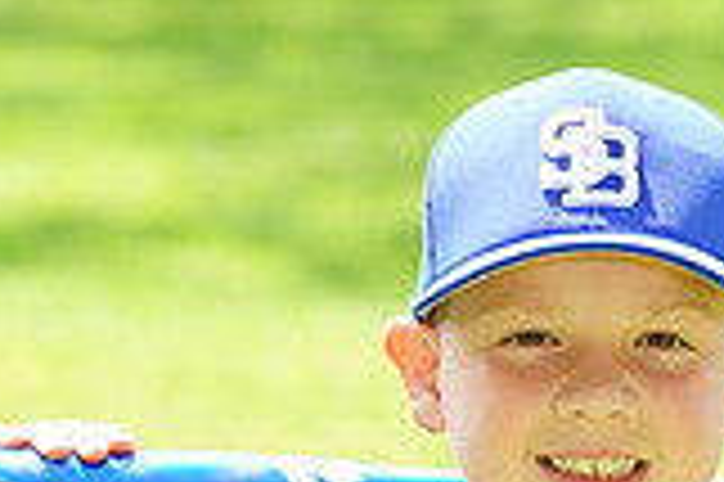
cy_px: 851
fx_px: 12135
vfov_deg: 2.3
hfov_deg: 3.4
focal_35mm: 604
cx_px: 333
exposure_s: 1/200
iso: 200
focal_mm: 168
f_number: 6.3
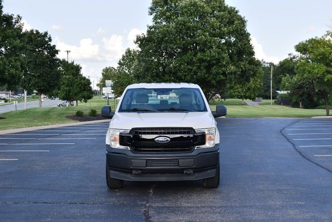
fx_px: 553
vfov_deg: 22.6
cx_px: 166
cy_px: 111
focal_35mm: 60
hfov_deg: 33.4
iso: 200
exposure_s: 1/250
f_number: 8
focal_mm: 40
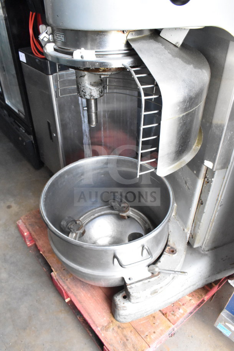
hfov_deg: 47.9
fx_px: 263
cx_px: 117
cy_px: 176
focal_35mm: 27
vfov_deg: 67.4
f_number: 8
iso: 6400
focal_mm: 18
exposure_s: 1/250
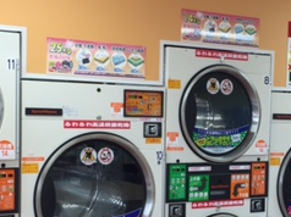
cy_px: 155
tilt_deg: -3.7
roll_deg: -1.5
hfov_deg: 24.7
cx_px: 223
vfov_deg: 18.8
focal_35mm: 78
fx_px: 655
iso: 40
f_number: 2.2
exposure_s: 1/60
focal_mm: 4.15
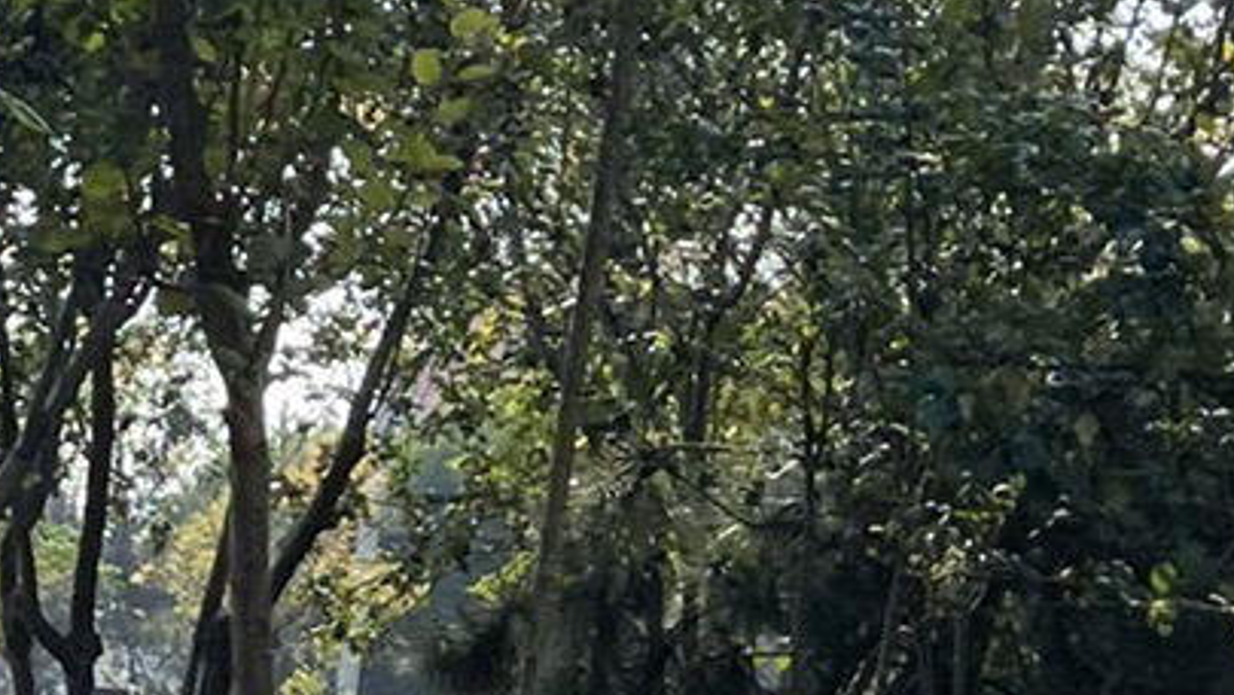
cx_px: -247
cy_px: 1353
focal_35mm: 140
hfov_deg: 14.8
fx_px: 4582
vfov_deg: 8.3
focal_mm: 5.1
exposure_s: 1/1252
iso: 32
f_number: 1.6
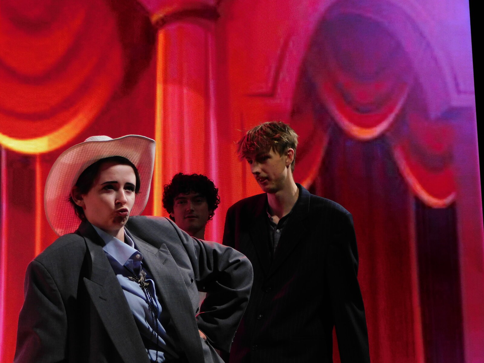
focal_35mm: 80
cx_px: 242
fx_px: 1119
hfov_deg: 24.4
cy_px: 182
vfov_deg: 18.4
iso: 400
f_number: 4.4
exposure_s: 1/60
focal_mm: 14.2
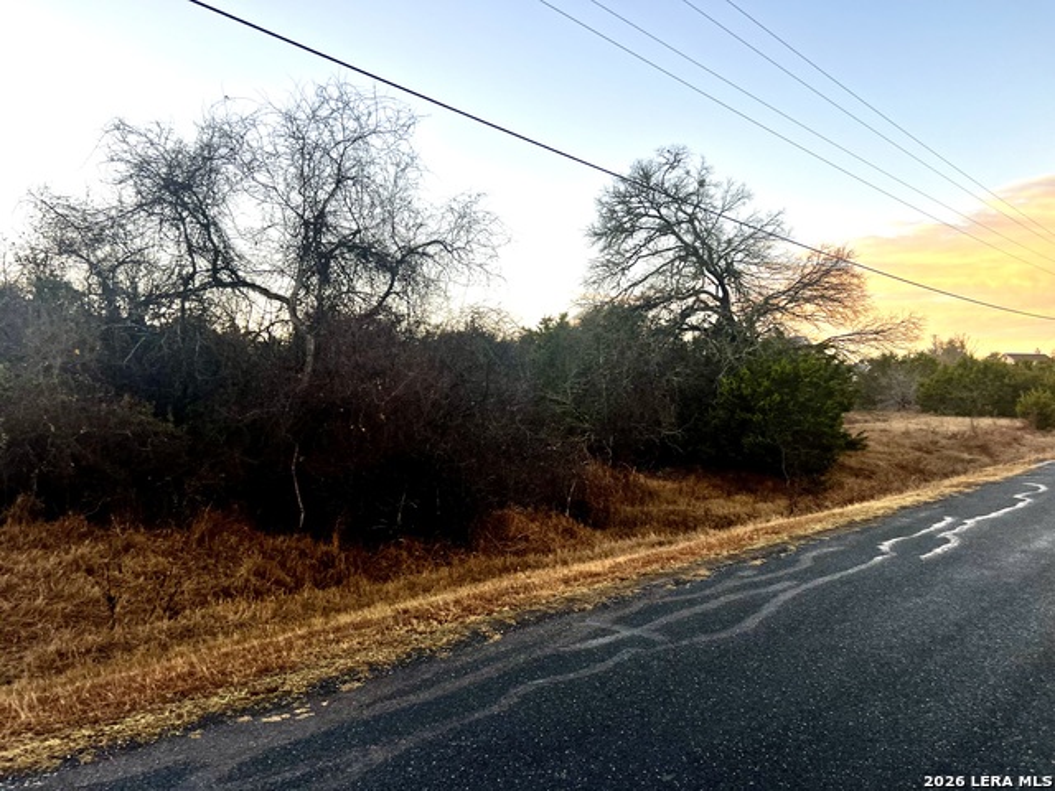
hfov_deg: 67.3
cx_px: 528
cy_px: 396
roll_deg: +1.5
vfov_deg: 53.1
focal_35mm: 26
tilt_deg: -5.9
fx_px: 792
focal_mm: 5.7
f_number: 1.5
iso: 40
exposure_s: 1/179
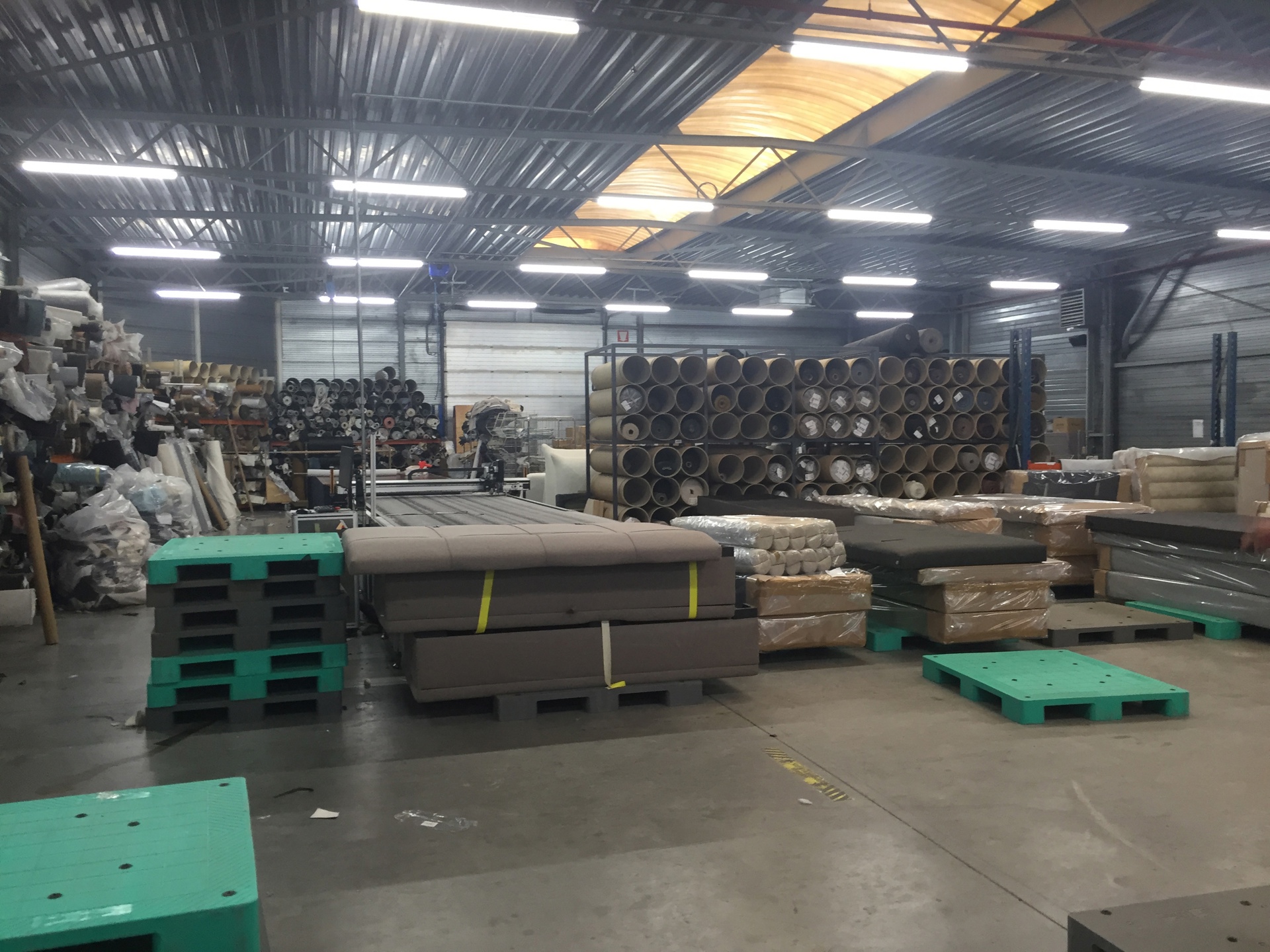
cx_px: 635
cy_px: 476
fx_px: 1064
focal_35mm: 29
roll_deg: -0.7
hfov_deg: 61.7
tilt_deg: -1.9
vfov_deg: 48.2
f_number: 2.2
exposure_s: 1/33
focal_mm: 4.15
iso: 80
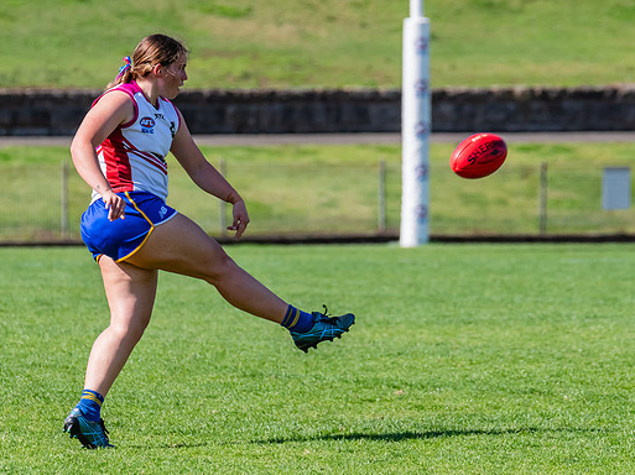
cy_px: 253
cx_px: 266
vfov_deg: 2.6
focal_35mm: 562
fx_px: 10302
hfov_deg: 3.5
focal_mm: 330
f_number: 9
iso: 800
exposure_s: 1/1250
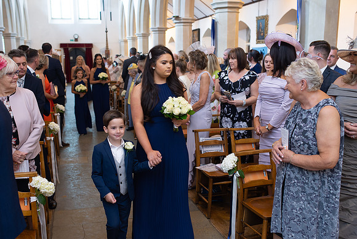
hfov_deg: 50.6
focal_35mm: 38
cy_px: 129
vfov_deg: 35.1
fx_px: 377
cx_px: 163
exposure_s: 1/100
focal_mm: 35
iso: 800
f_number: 2.8
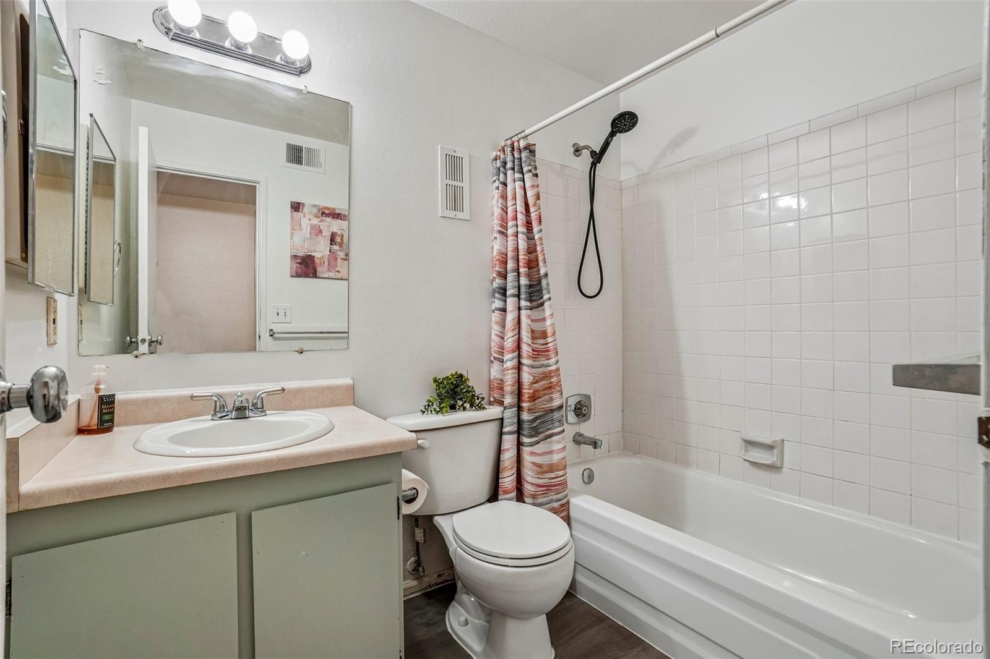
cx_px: 495
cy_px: 330
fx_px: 412
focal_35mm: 15
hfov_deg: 100.4
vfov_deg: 77.3
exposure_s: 1/20
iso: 400
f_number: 8
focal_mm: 10
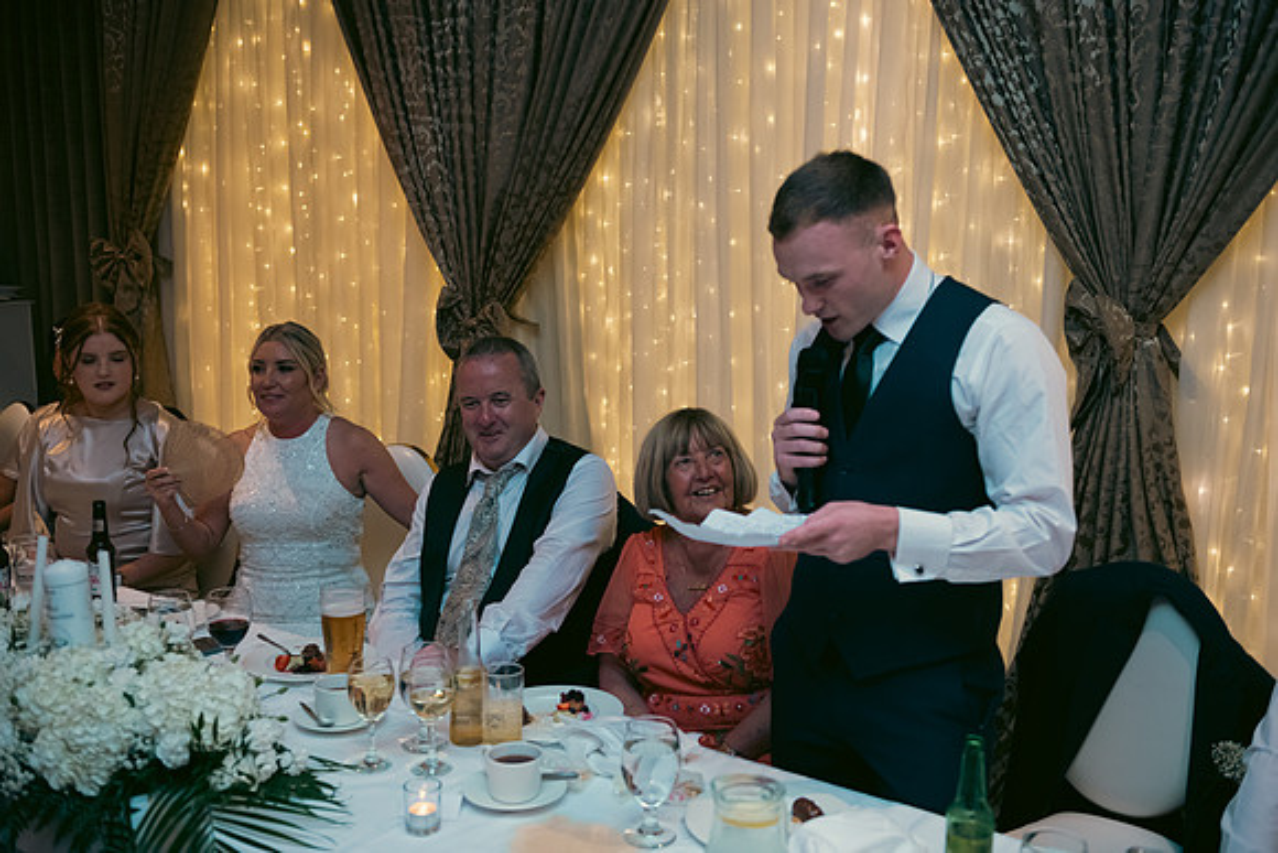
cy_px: 426
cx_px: 639
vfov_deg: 35.1
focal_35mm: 38
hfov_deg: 50.7
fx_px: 1349
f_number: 3.5
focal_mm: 38
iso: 800
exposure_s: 1/160
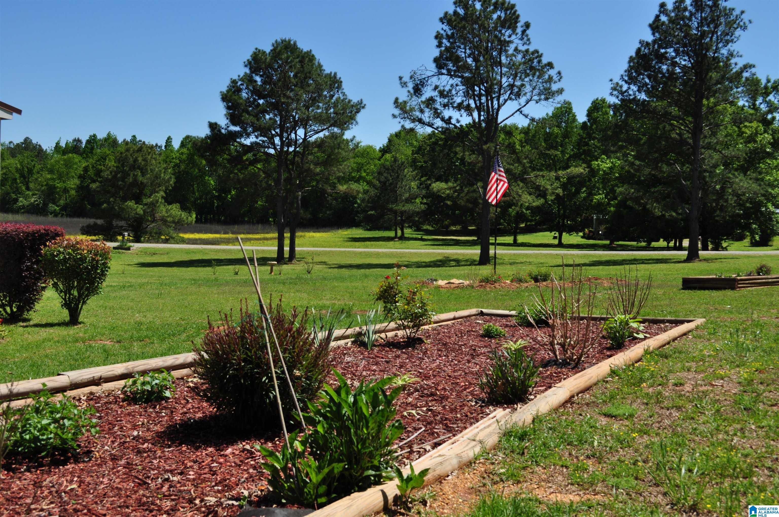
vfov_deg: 34.1
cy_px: 258
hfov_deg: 49.6
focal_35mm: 39
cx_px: 390
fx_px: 843
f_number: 10
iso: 200
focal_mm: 26
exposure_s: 1/400
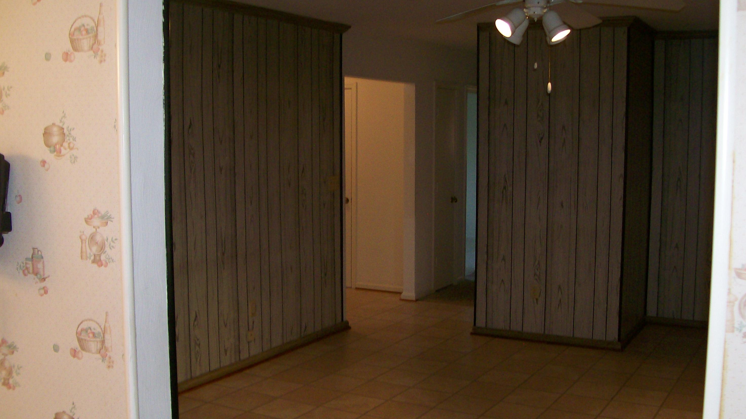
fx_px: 791
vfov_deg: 29.7
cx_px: 380
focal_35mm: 40
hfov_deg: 50.5
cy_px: 216
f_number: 2.7
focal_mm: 6
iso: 140
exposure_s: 1/64
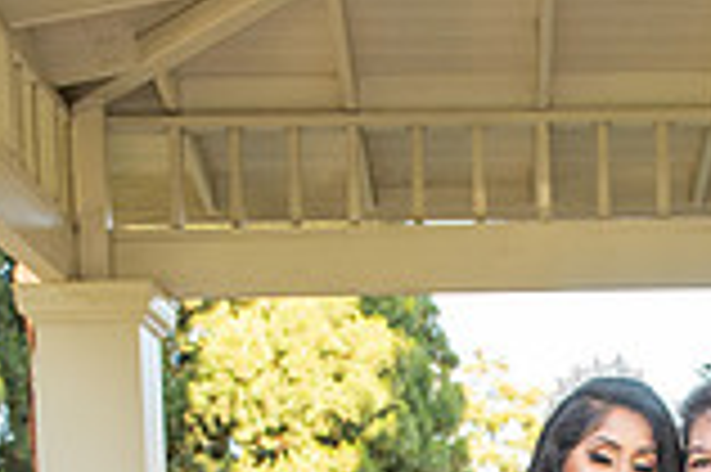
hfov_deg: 19.6
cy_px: 852
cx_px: 590
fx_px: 2032
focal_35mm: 103
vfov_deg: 12.2
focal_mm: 28
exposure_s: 1/200
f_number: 5.6
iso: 400
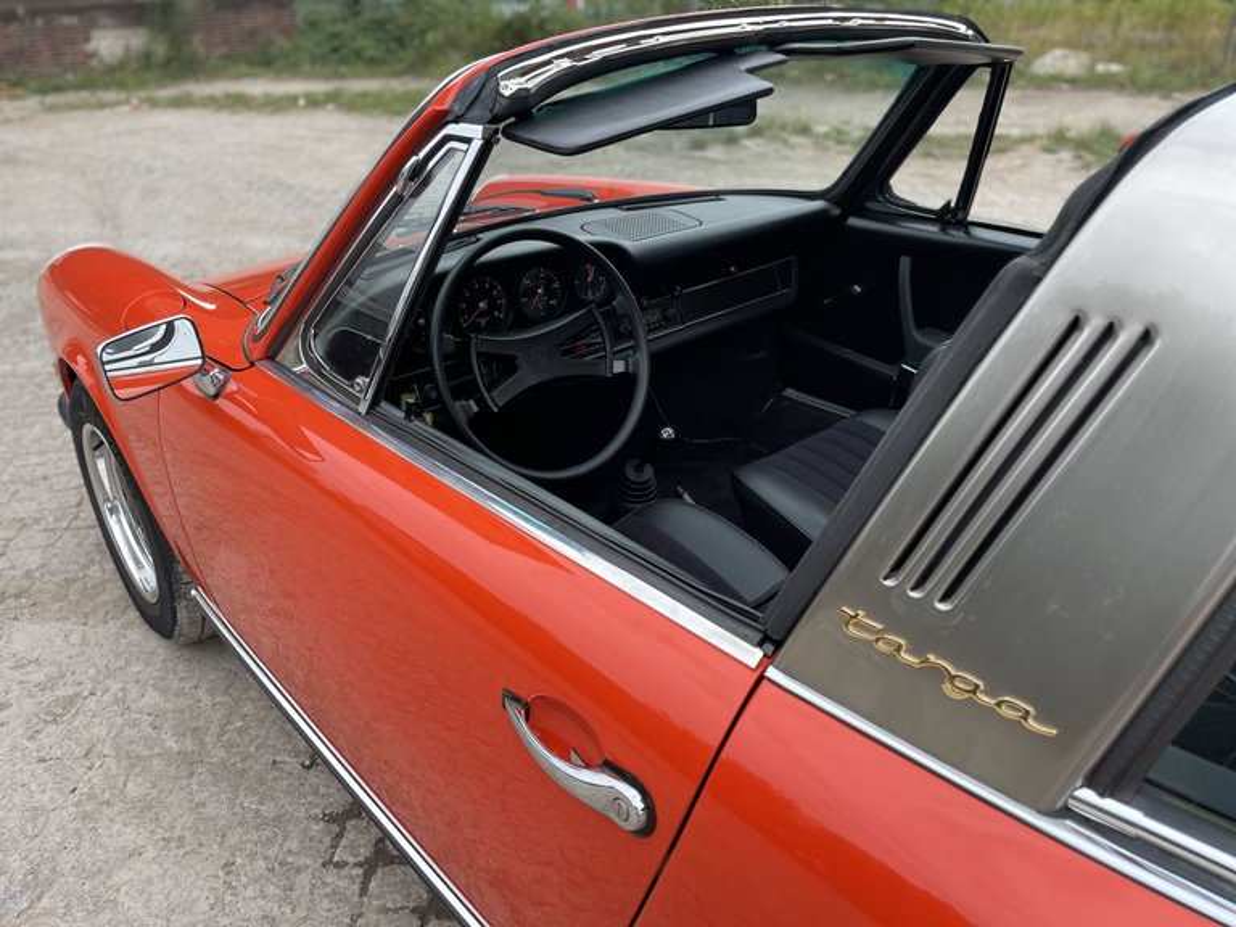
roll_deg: +3.0
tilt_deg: -28.2
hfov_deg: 67.3
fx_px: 928
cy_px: 464
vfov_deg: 53.1
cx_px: 618
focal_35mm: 26
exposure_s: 1/354
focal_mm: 4.2
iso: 50
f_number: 1.6
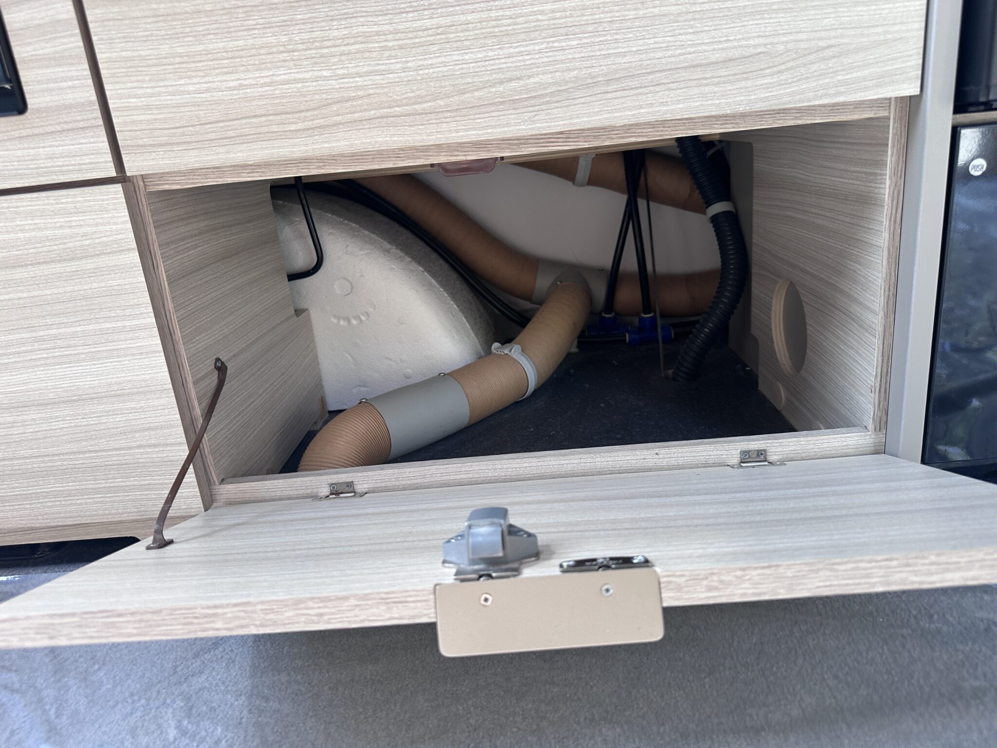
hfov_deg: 71.6
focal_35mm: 24
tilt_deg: -18.2
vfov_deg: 56.8
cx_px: 498
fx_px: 691
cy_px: 374
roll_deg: +6.1
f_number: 1.78
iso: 100
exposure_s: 1/121
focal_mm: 6.86
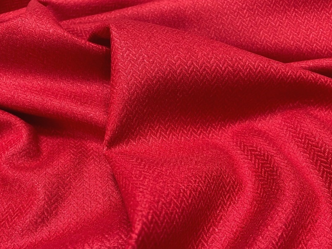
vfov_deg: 46.5
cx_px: 140
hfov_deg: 59.7
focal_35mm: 30
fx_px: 288
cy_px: 153
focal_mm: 4
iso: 400
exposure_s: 1/25
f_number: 3
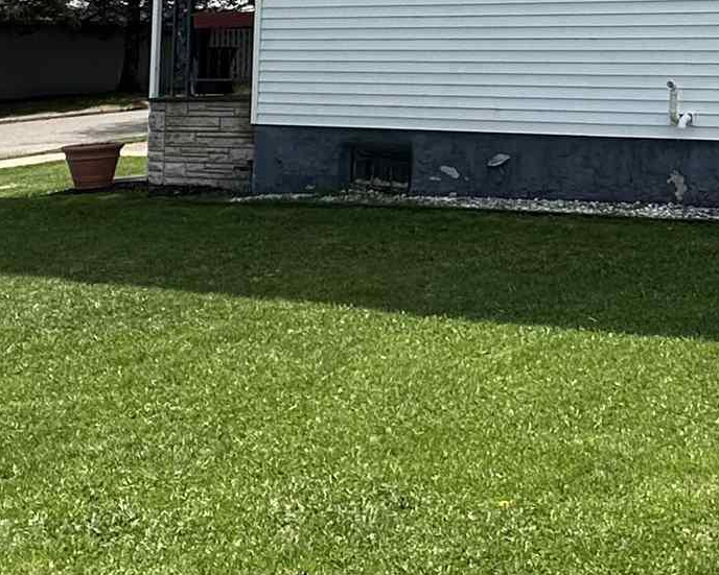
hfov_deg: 29.0
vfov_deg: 23.2
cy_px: -92
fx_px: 1299
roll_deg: +0.6
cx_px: 717
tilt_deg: +6.0
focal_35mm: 61
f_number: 2.2
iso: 50
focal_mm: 2.22
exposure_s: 1/2092
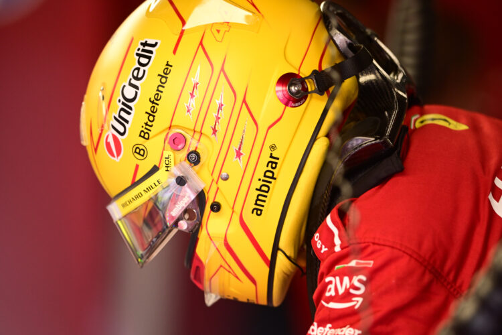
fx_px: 5577
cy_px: 168
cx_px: 251
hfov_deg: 5.2
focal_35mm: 400
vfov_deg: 3.4
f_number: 2.8
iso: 1250
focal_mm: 400
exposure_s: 1/400
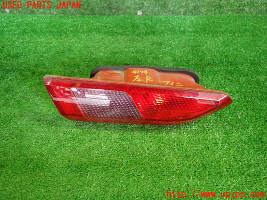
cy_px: 100
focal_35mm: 25
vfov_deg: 54.9
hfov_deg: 69.4
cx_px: 134
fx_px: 193
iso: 1000
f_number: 2
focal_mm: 4.5
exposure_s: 1/40
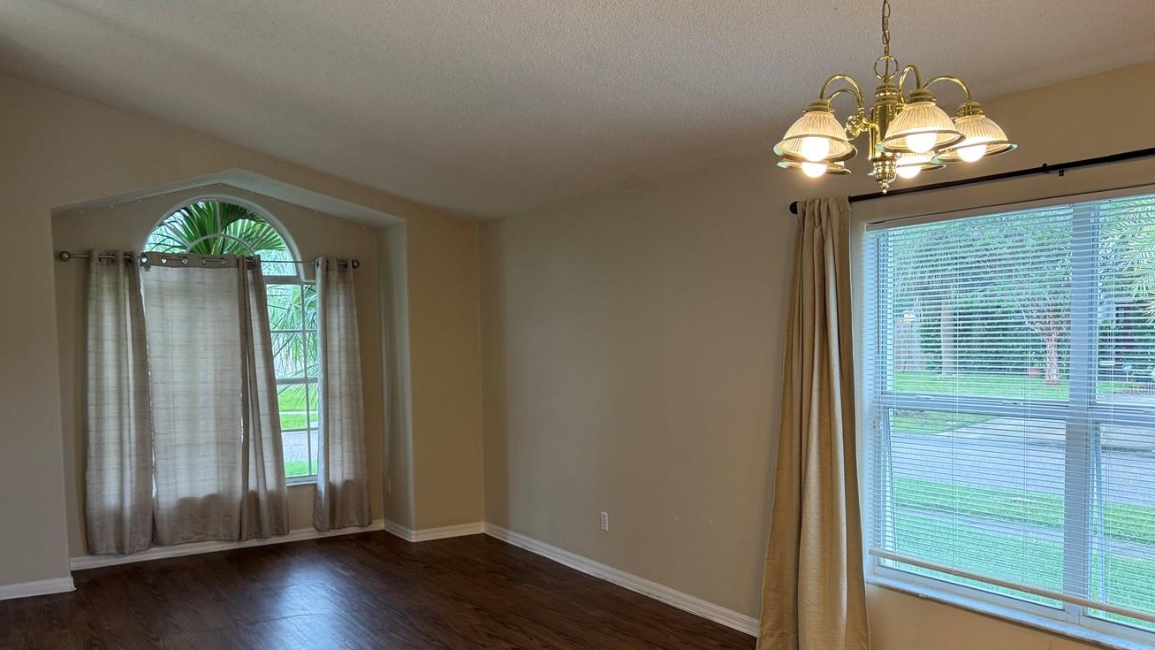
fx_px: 980
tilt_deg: -4.3
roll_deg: +0.7
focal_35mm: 32
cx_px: 498
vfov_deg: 36.5
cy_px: 387
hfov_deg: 60.8
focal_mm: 6.76
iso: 160
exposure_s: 1/120
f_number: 1.78
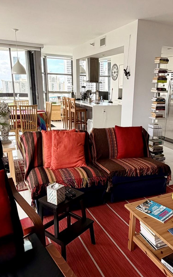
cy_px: 139
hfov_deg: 57.7
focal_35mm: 20
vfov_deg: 85.1
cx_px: 122
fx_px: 151
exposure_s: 1/121
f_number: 2.2
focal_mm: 2.22
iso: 100
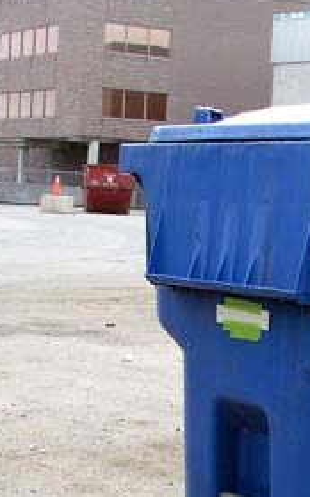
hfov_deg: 15.6
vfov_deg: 25.2
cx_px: 344
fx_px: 1097
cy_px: 388
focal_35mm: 81
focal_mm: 5.6
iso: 100
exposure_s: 1/139
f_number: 4.5
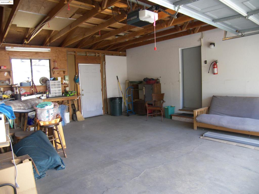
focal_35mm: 24
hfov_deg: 71.6
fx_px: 180
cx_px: 130
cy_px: 97
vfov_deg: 56.8
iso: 100
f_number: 2.8
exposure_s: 1/30
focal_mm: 5
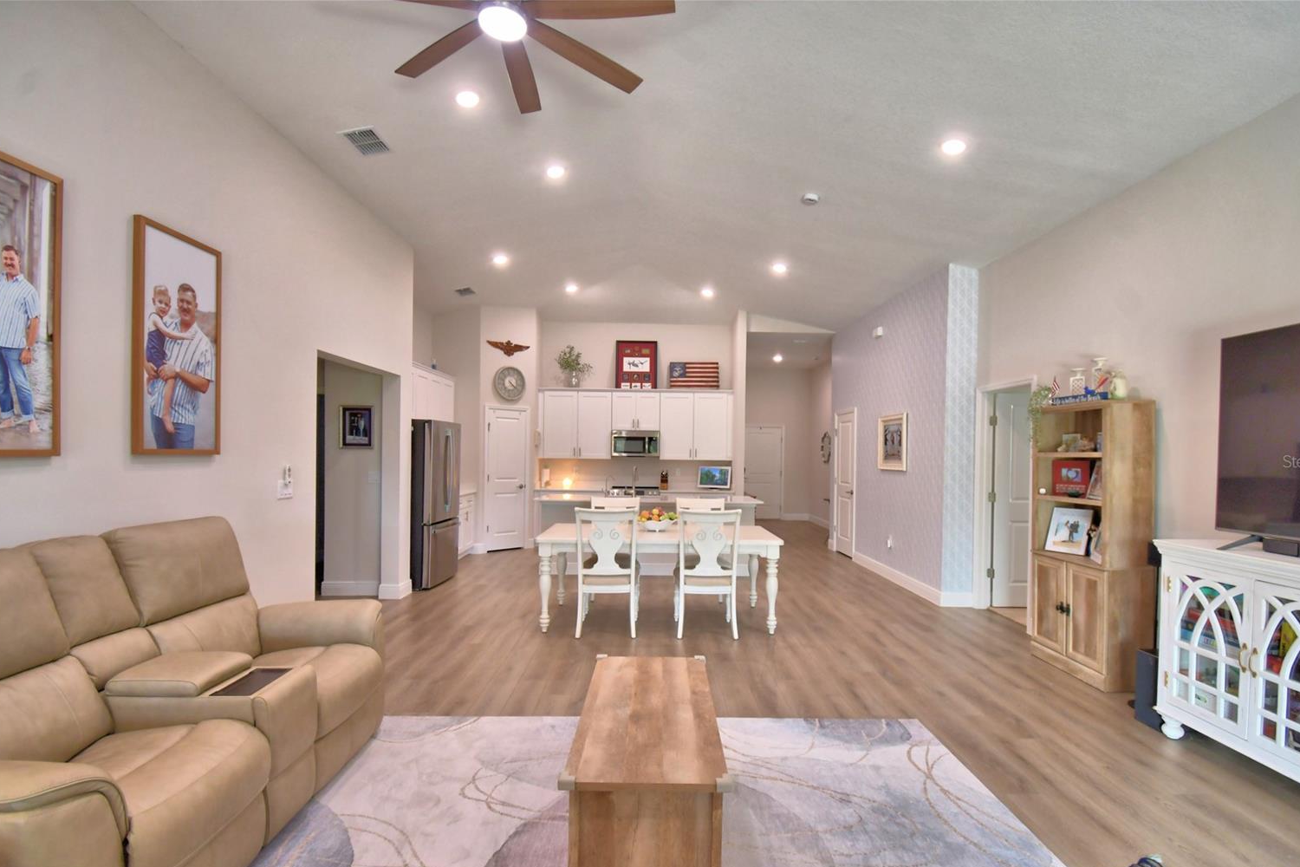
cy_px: 461
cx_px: 666
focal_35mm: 16
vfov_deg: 73.7
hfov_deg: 96.7
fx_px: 578
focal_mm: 10
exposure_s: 1/60
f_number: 4.5
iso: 400
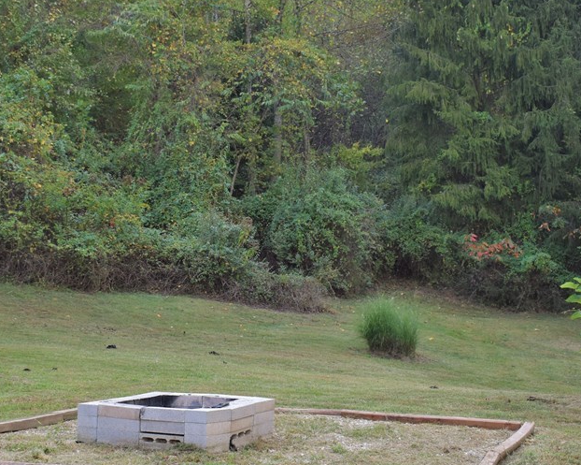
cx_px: 235
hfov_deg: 31.9
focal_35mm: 59
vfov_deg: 25.8
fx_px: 1014
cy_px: 195
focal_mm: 24
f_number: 5
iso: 180
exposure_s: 1/200
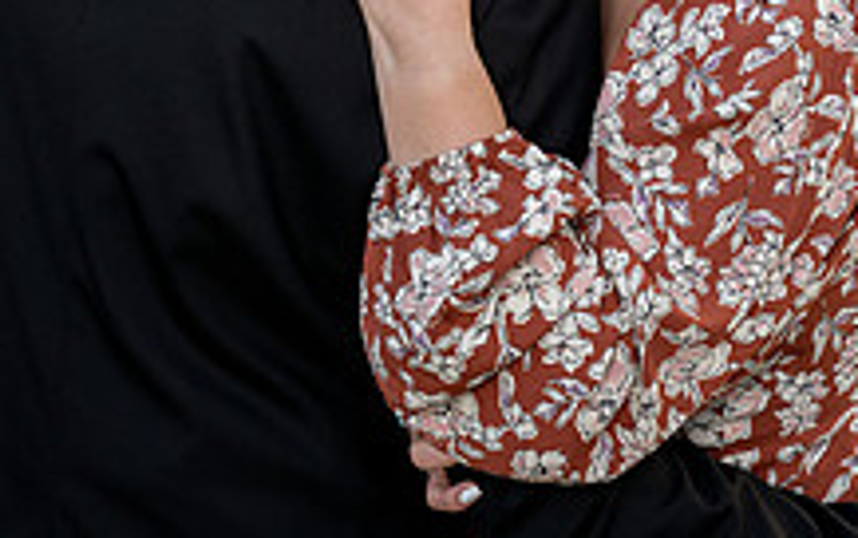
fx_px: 1732
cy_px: -123
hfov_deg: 27.8
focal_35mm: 74
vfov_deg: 16.8
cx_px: 486
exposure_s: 1/160
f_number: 5.6
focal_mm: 35
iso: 160
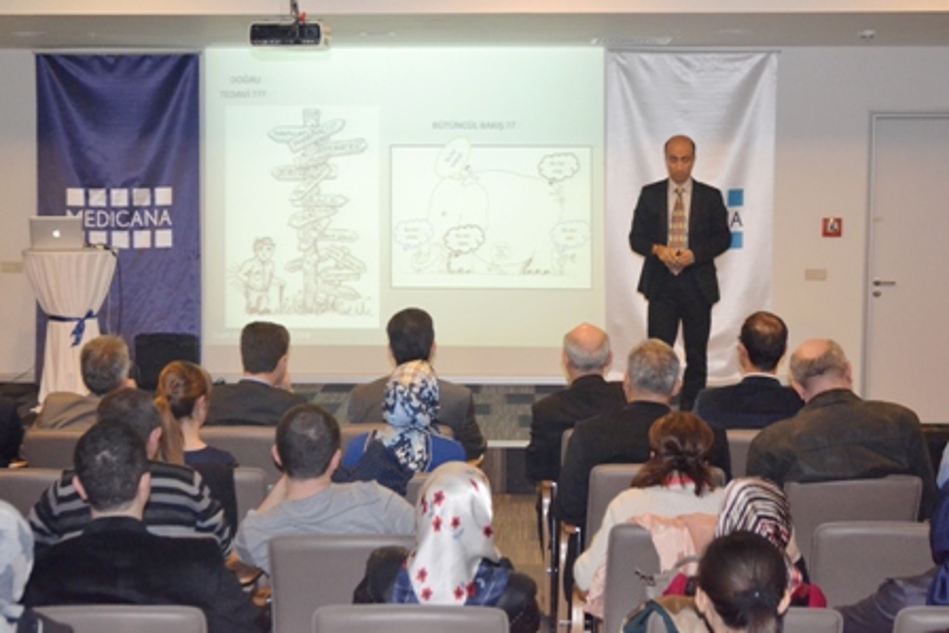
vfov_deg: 20.6
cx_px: 474
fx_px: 1740
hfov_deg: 30.5
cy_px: 316
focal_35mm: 66
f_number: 5.3
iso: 3200
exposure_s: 1/60
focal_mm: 44
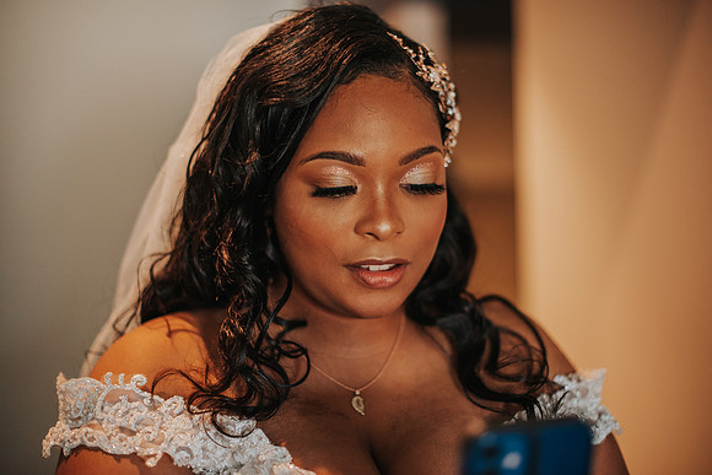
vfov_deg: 27.0
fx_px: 989
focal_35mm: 50
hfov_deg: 39.6
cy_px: 238
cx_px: 356
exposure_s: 1/320
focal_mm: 50
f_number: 1.8
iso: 640
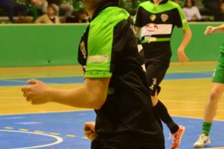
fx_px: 1355
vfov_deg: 6.3
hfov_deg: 9.4
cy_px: 62
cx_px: 66
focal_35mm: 218
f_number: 4.5
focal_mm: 70
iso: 4000
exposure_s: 1/400
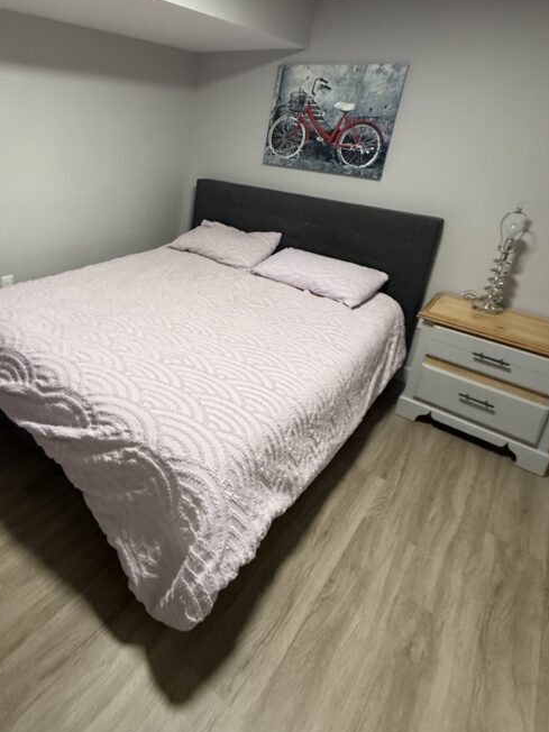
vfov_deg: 74.7
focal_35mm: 22
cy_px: 263
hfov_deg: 57.4
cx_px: 126
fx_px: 465
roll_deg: -4.3
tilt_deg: -17.3
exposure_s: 1/60
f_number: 2.2
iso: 200
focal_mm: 2.22
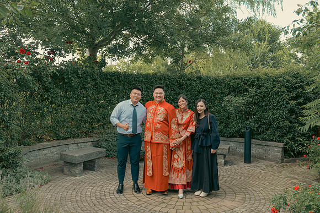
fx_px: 302
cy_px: 106
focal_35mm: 34
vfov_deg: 38.9
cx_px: 160
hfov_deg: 55.8
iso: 500
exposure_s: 1/160
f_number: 5.6
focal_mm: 34
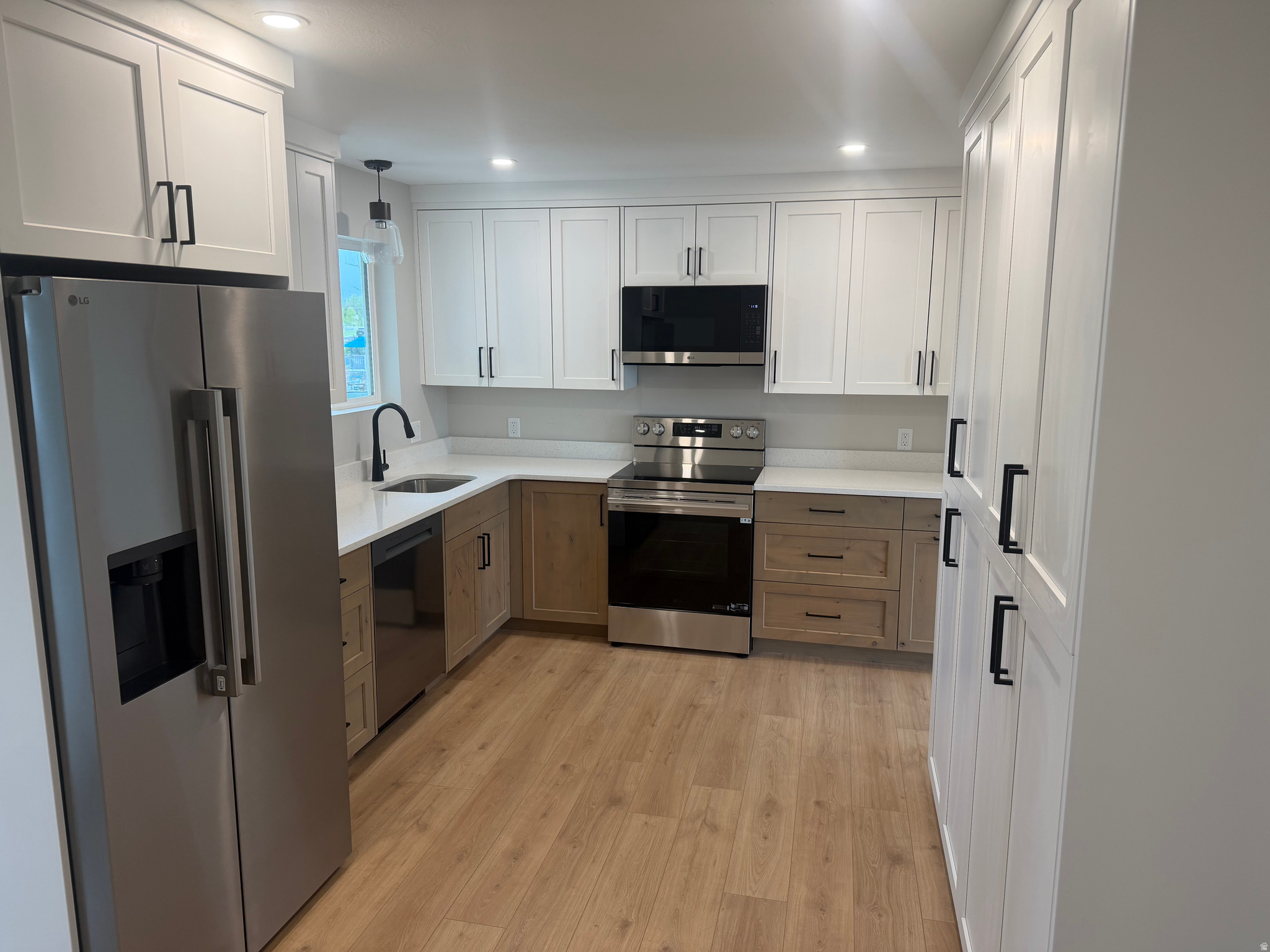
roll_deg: -0.7
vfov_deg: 56.8
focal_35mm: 24
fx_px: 881
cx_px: 635
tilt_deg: -10.2
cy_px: 476
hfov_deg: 71.6
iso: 100
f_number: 1.78
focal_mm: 6.76
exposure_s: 1/120
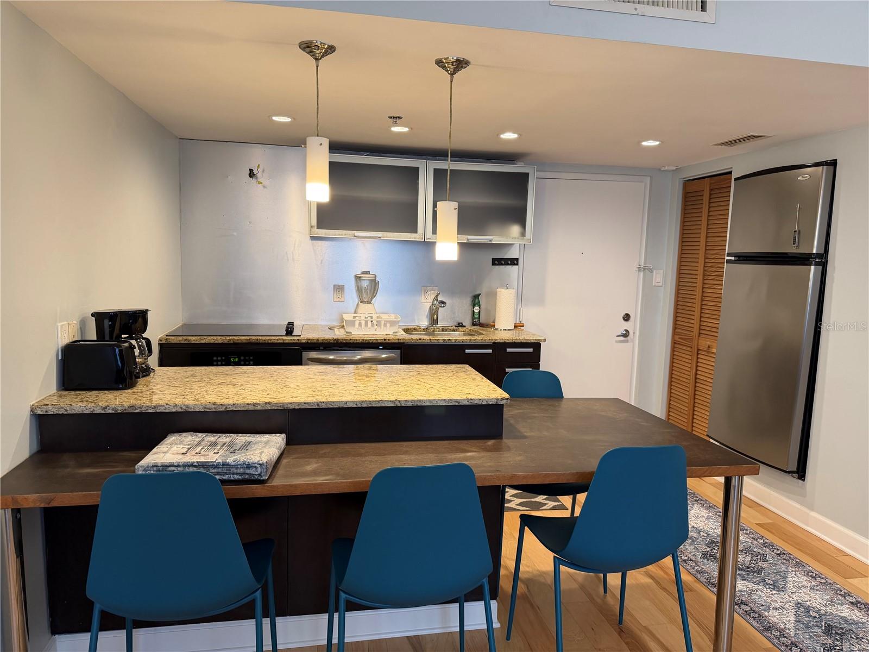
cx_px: 434
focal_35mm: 24
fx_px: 602
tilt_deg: -7.4
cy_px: 326
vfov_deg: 56.8
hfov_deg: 71.6
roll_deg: -1.4
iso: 200
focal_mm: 6.76
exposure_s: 1/60
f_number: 1.78
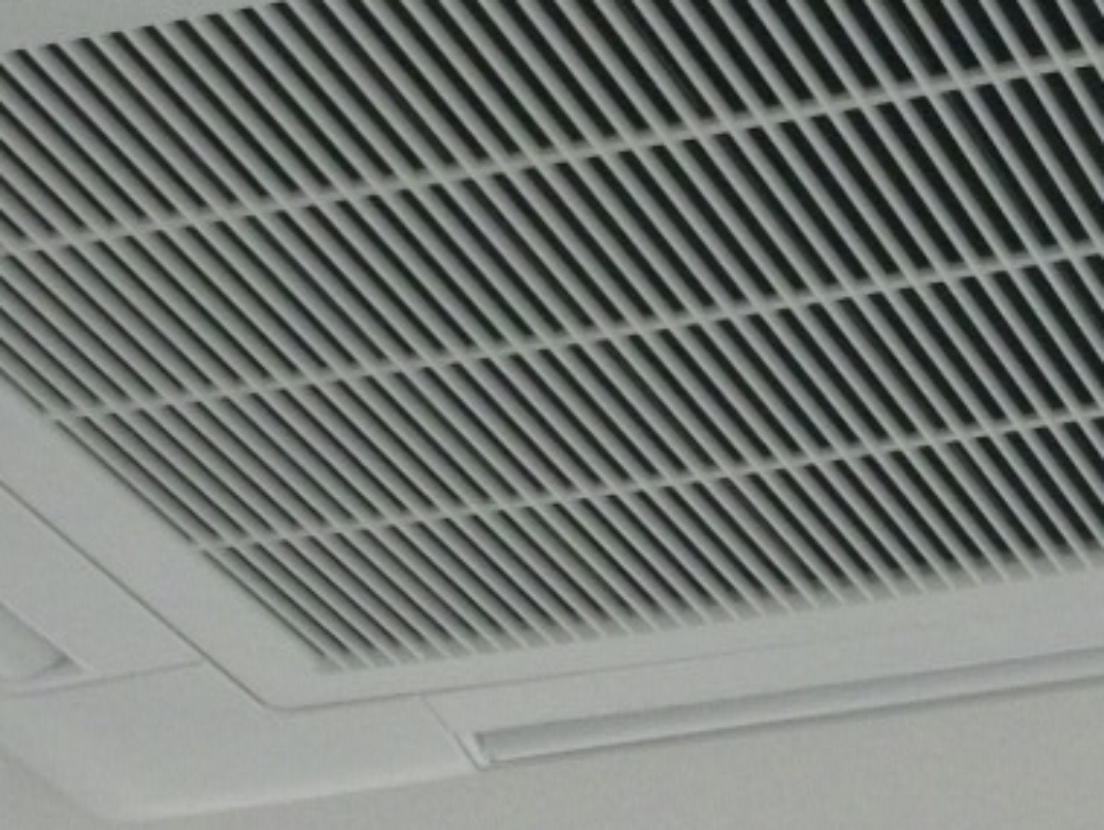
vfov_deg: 9.5
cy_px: 143
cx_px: 769
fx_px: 4980
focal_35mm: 156
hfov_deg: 12.6
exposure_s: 1/80
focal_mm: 6.2
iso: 200
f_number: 2.8
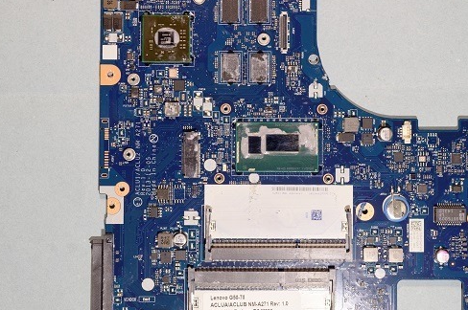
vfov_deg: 22.5
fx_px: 779
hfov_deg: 33.4
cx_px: 269
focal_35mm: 60
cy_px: 135
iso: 100
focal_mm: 26
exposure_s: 1/5
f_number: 8
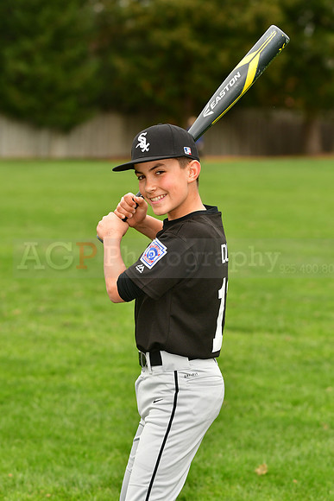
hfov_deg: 8.3
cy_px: 250
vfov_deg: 12.4
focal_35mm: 165
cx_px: 167
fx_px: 2295
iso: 320
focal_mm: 110
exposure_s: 1/1000
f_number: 4
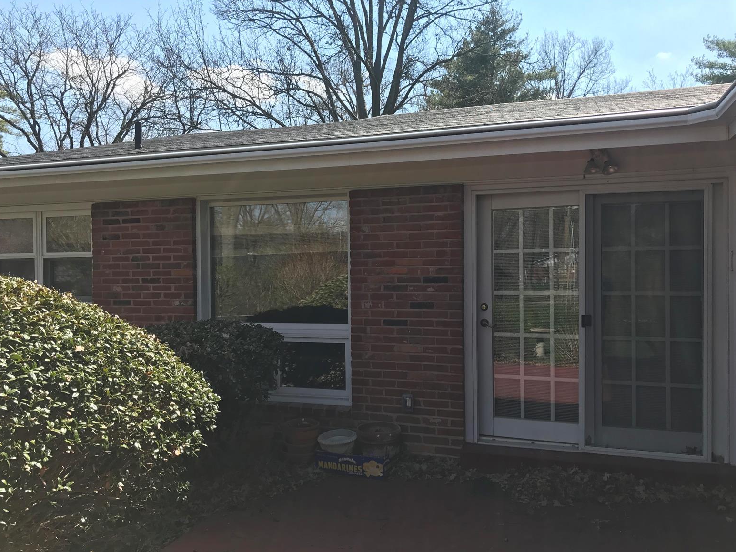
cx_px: 368
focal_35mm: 29
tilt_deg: -0.7
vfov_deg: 48.2
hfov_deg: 61.7
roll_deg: +0.4
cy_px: 282
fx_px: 617
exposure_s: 1/1168
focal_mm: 3.99
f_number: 1.8
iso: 20
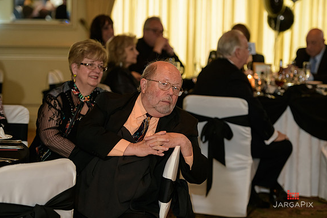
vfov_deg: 12.1
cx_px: 163
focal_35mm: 113
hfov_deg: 18.1
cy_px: 110
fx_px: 1026
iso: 1600
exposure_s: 1/125
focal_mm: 112
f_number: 3.2
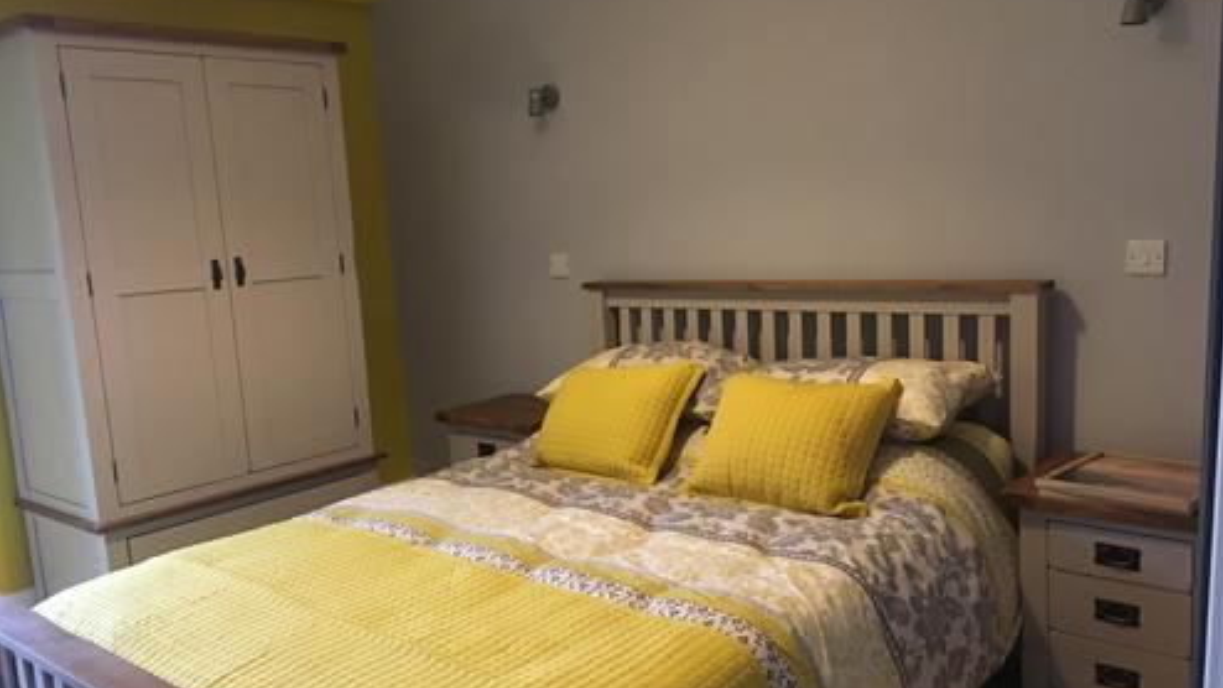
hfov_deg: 61.0
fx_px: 1038
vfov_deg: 36.6
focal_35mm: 32
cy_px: 387
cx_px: 614
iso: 250
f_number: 2.2
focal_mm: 4.15
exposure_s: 1/33
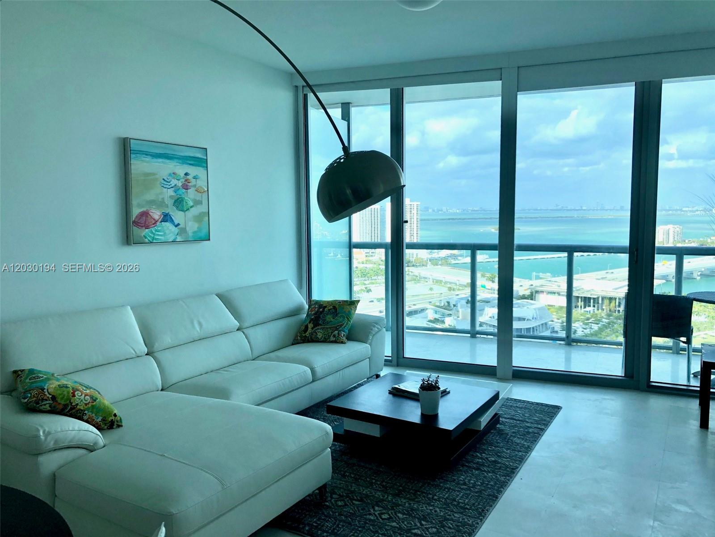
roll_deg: +0.5
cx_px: 358
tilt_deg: -5.6
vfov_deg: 49.7
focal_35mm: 28
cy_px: 268
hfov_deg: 63.4
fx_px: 578
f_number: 1.8
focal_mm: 4
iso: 20
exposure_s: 1/405
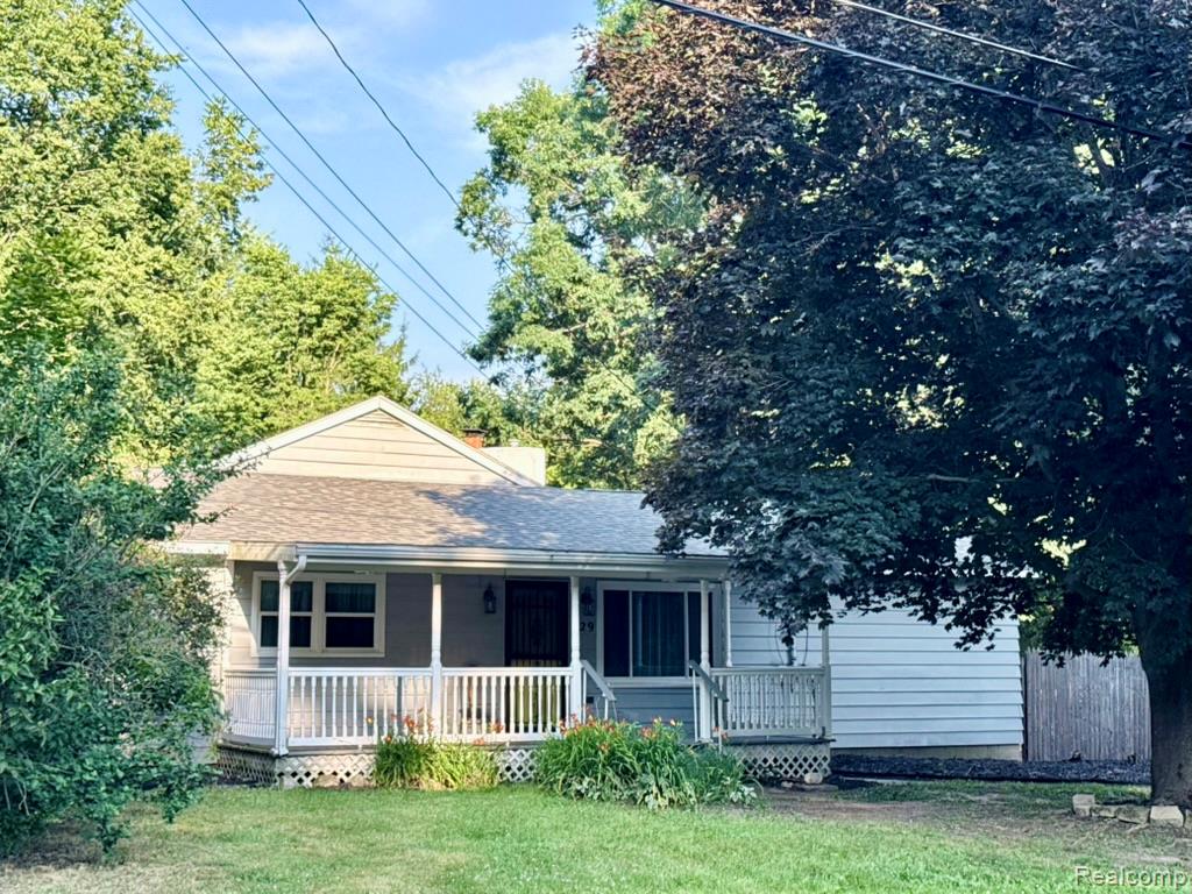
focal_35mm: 48
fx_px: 1653
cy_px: 447
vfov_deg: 30.3
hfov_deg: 39.7
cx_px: 596
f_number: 1.78
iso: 64
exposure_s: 1/906
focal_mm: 6.76
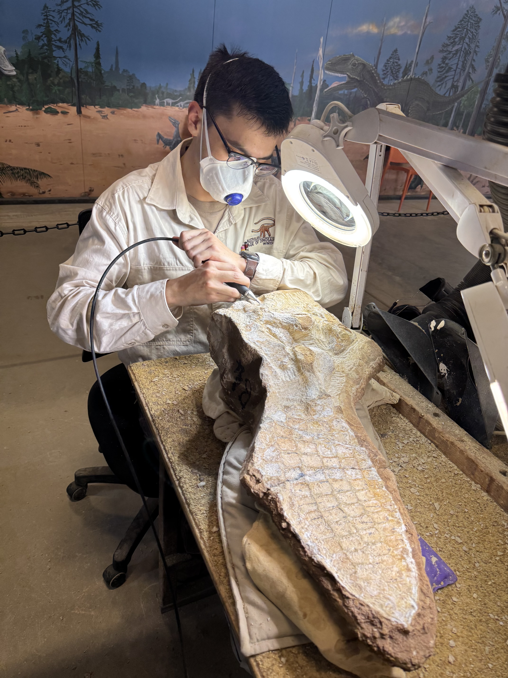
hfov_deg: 56.8
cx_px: 254
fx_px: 470
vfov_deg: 71.6
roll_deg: -6.0
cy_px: 339
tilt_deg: -29.1
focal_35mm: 24
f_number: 1.78
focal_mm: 6.76
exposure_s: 1/100
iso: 160
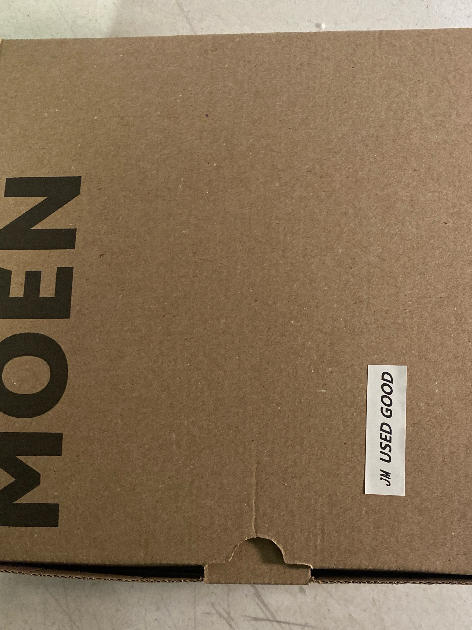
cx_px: 266
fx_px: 709
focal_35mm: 39
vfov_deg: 47.4
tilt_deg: -78.5
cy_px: 400
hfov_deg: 36.8
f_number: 1.8
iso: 200
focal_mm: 4.25
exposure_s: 1/60
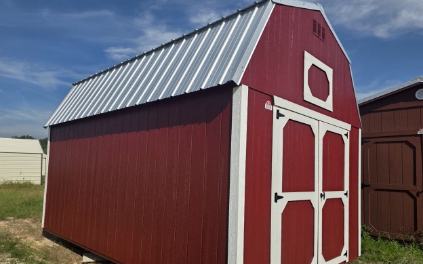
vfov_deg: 49.0
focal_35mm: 25
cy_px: 156
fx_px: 288
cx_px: 207
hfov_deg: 72.5
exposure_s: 1/7944
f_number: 1.7
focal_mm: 6.3
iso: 64
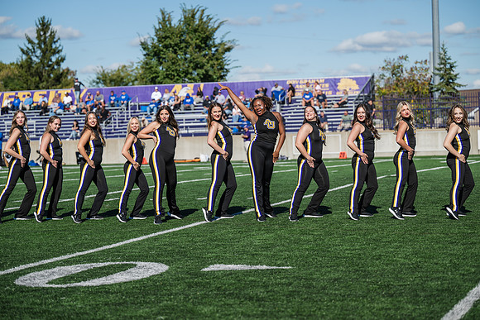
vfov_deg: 14.6
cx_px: 240
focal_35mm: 94
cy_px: 160
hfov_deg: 21.7
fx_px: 1254
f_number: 3.2
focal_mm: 94
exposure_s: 1/1600
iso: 80
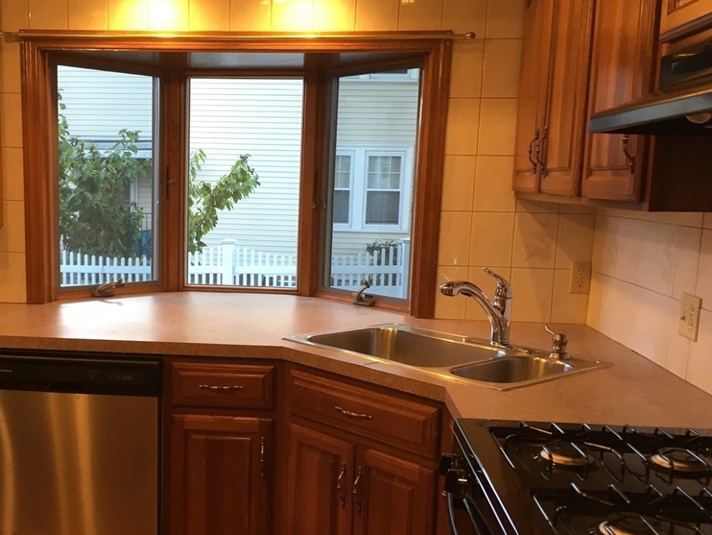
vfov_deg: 35.9
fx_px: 823
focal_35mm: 40
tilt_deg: -9.7
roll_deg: -1.2
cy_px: 316
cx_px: 237
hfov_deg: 46.1
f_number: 2.2
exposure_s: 1/30
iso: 50
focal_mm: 4.15
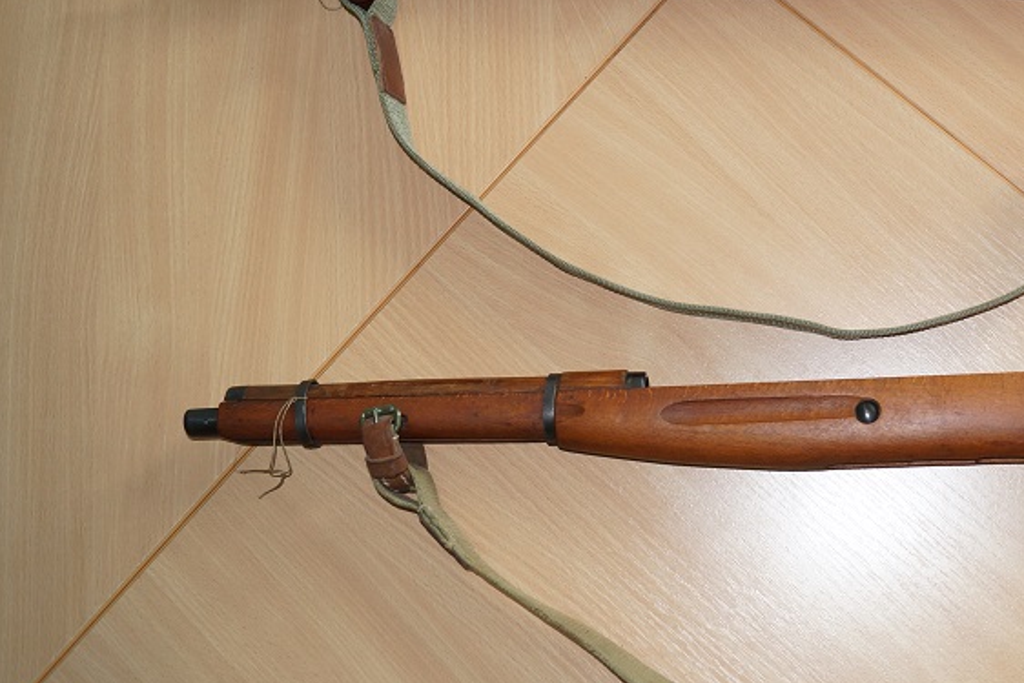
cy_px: 175
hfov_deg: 37.8
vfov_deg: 27.2
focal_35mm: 49
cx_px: 915
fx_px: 1394
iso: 160
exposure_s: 1/60
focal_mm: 18
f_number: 4
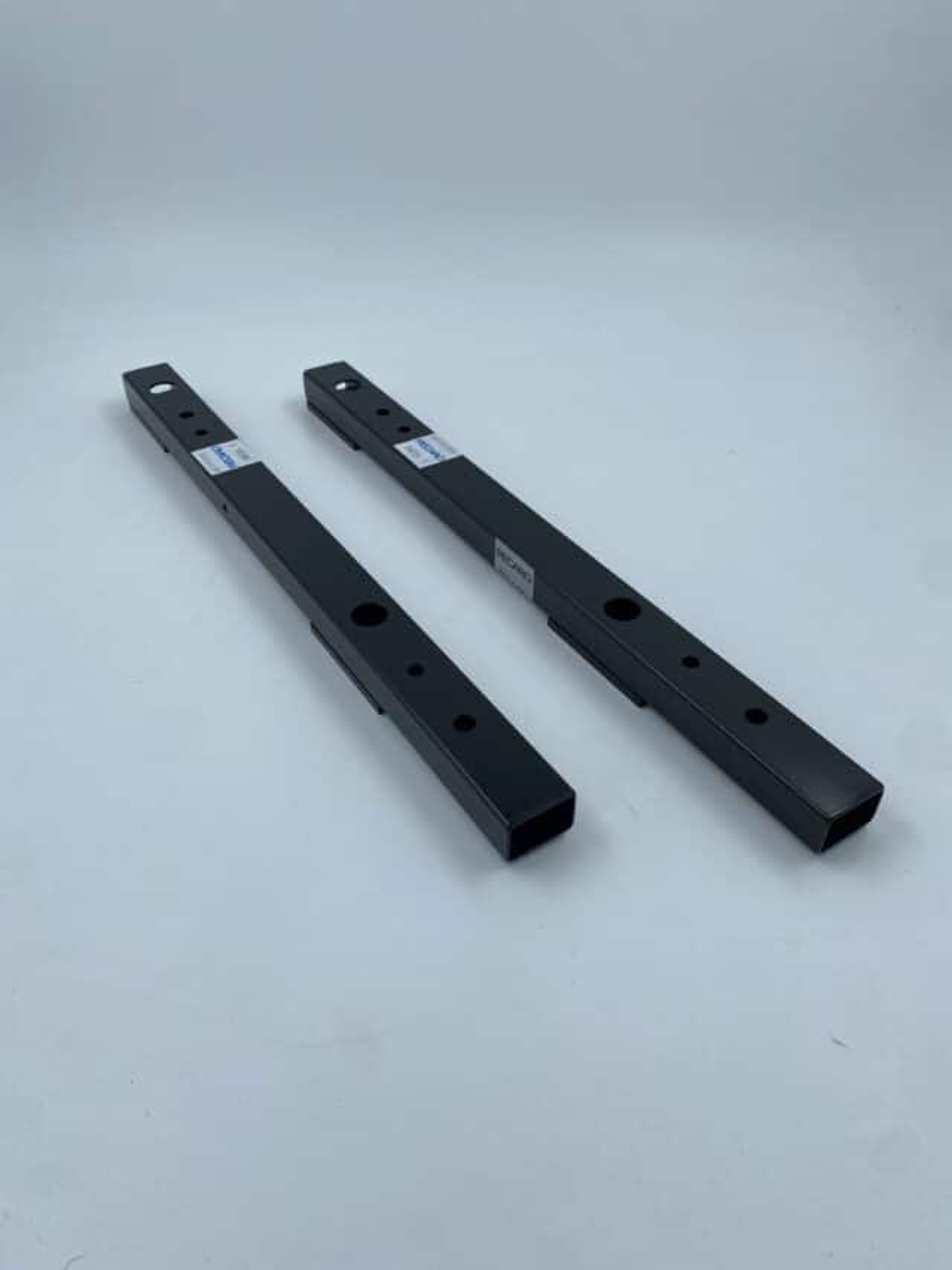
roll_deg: -0.2
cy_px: 635
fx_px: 953
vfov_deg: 67.3
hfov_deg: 53.1
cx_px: 476
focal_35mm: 26
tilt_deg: -38.7
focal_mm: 4.25
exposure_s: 1/799
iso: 32
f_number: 1.8
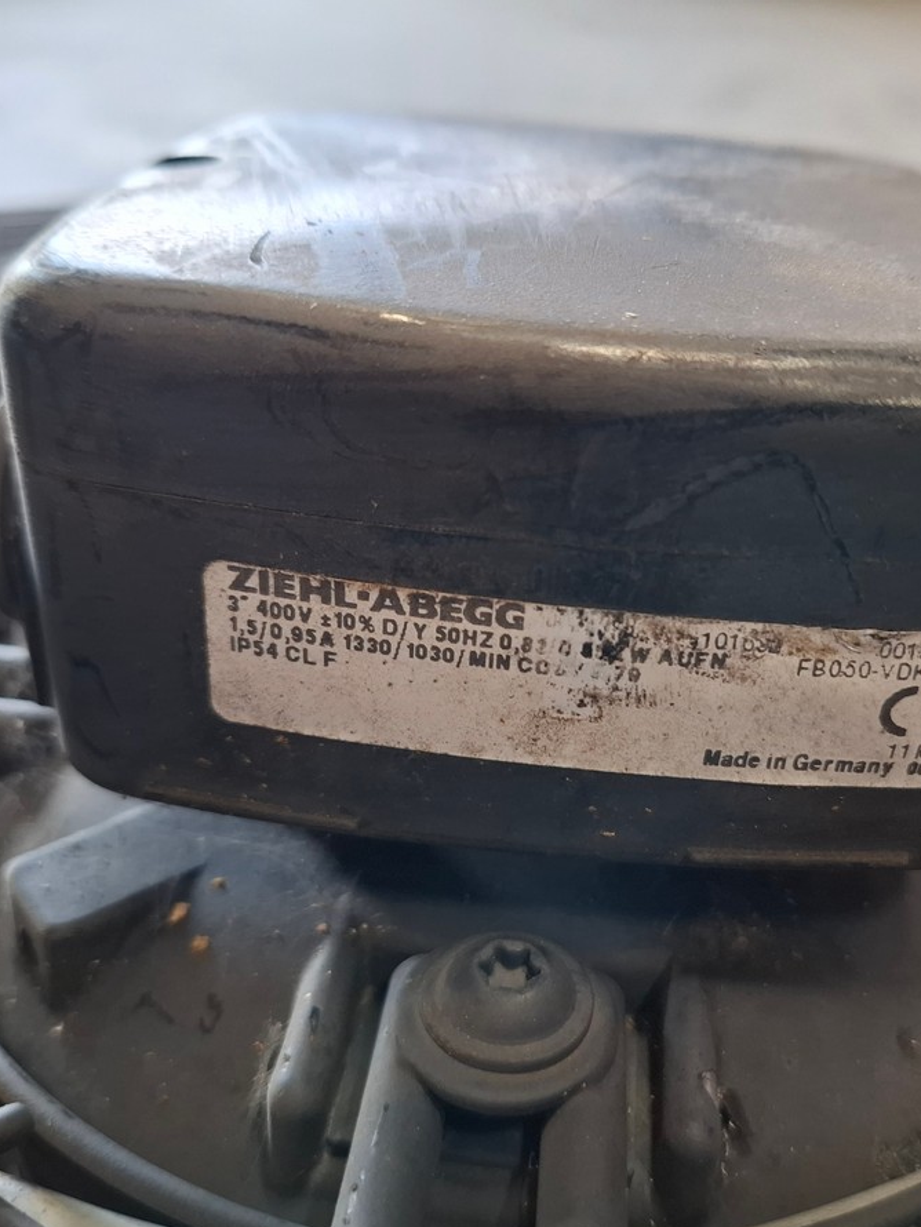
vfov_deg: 58.3
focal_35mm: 31
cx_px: 556
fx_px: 1099
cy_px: 619
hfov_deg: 45.2
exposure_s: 1/33
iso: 320
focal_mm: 5.54
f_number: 1.8
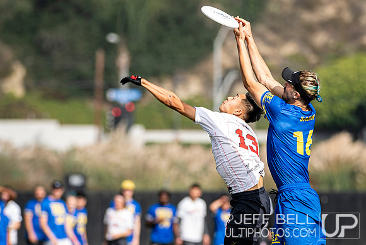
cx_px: 204
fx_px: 3969
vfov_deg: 3.5
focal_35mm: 390
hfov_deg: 5.3
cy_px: 173
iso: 100
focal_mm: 210
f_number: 3.2
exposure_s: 1/1250
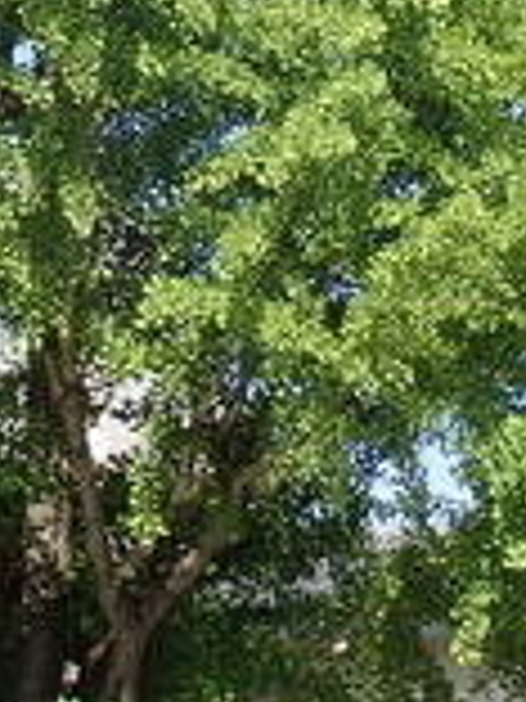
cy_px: 72
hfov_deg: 7.9
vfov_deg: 10.5
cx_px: 135
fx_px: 3809
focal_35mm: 188
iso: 100
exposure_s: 1/320
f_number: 4.5
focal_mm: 8.99
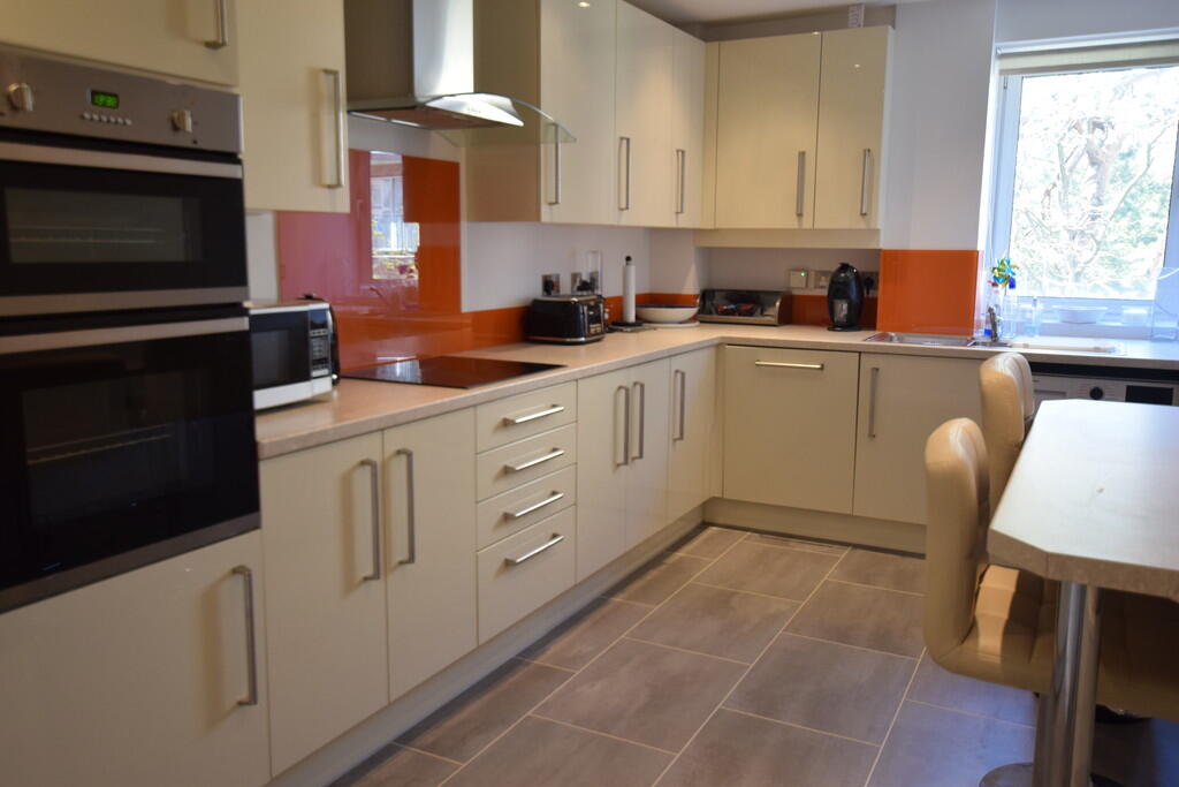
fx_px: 983
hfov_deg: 61.9
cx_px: 590
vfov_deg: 43.6
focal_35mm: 30
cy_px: 394
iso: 500
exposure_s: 1/60
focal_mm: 20
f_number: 4
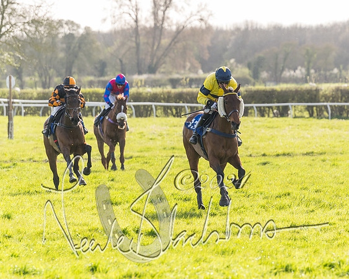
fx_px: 3257
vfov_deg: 4.9
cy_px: 128
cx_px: 229
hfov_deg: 6.1
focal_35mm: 315
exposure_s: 1/1600
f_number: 4
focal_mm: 150
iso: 400
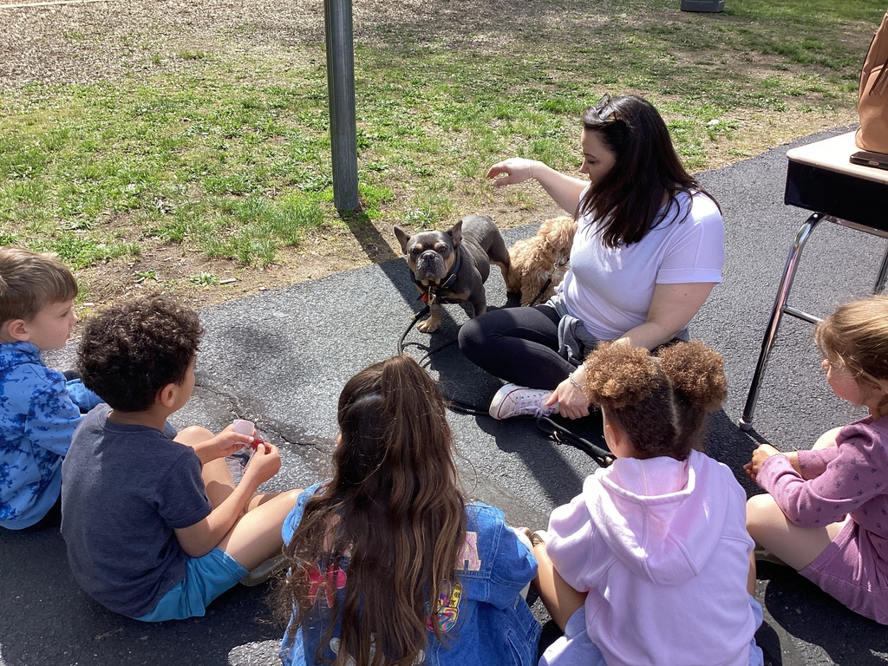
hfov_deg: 58.4
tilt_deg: -30.0
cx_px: 444
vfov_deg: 45.4
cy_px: 333
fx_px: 795
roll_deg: -2.4
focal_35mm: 31
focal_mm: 3.3
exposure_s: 1/586
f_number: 2.4
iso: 25
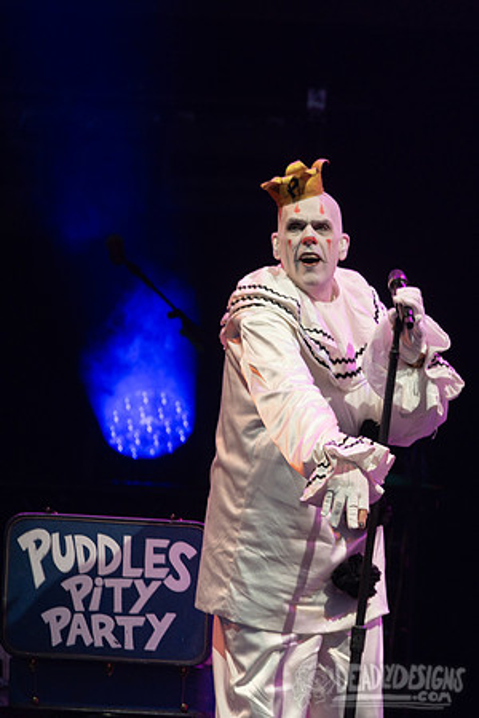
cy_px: 359
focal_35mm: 899
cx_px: 479
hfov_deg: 1.5
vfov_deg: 2.3
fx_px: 17946
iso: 1000
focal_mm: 600
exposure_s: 1/500
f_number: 6.3
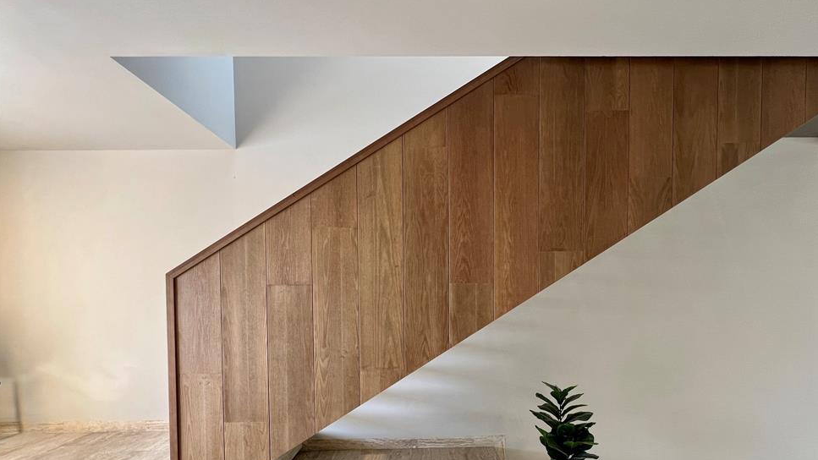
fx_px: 325
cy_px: 307
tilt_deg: -1.8
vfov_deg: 68.5
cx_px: 428
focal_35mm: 15
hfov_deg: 102.9
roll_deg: +0.2
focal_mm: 1.57
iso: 125
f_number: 1.8
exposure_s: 1/60
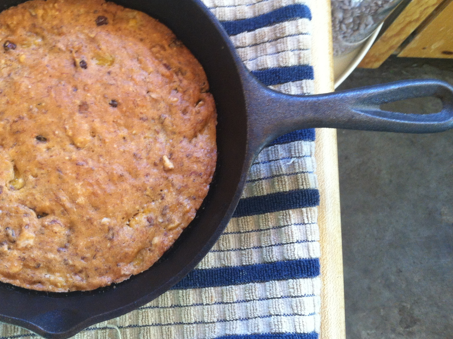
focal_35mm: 47
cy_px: 131
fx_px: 614
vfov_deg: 30.7
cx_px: 164
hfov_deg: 40.1
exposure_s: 1/15
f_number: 2.8
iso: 125
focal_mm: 3.85
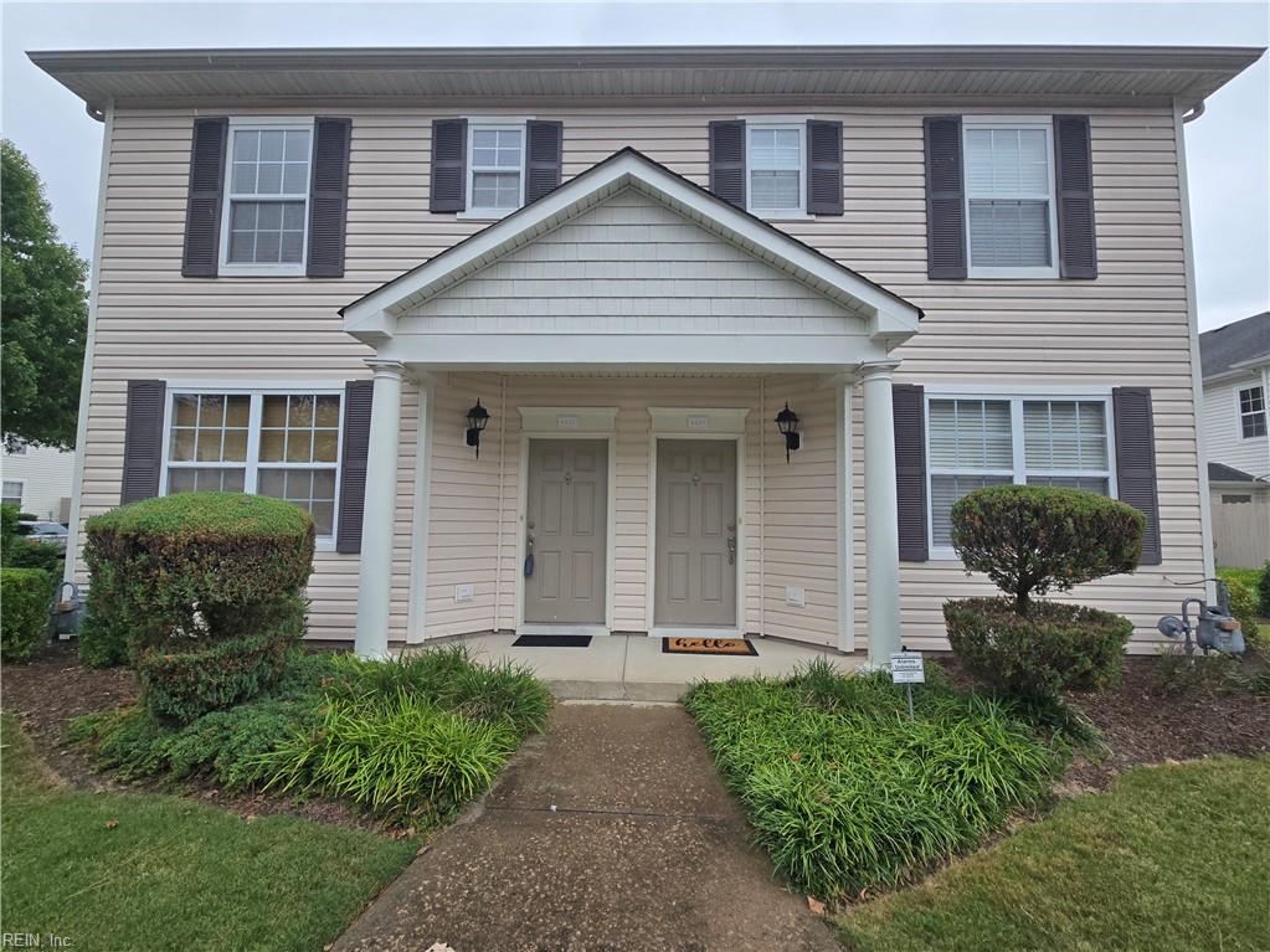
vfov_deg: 89.9
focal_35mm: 13
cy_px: 476
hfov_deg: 106.2
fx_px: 477
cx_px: 635
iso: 50
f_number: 2.2
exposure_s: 1/714
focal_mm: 2.2
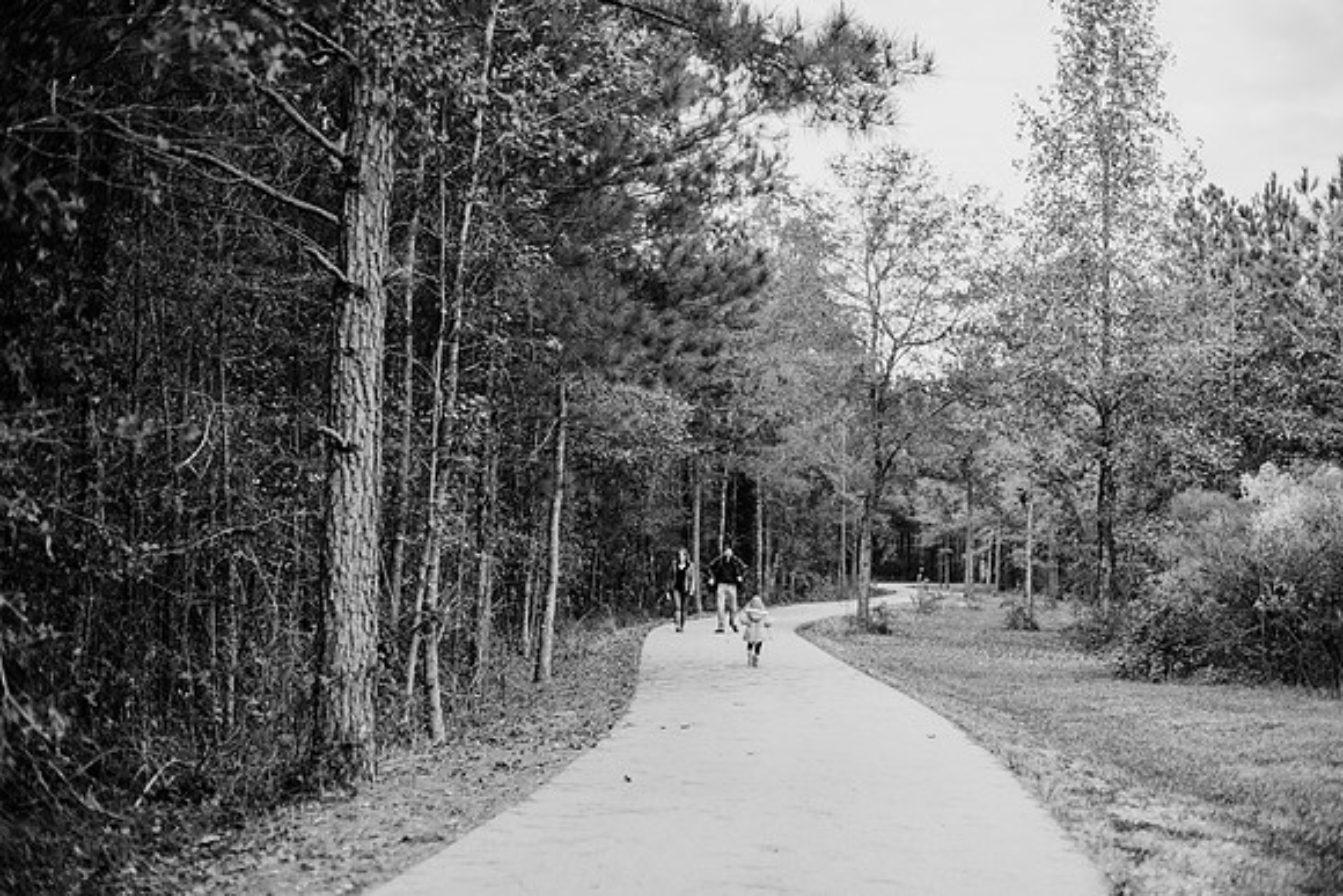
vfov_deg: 27.0
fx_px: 1866
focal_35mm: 50
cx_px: 672
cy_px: 448
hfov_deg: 39.6
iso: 320
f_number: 2.2
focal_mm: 50
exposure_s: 1/800
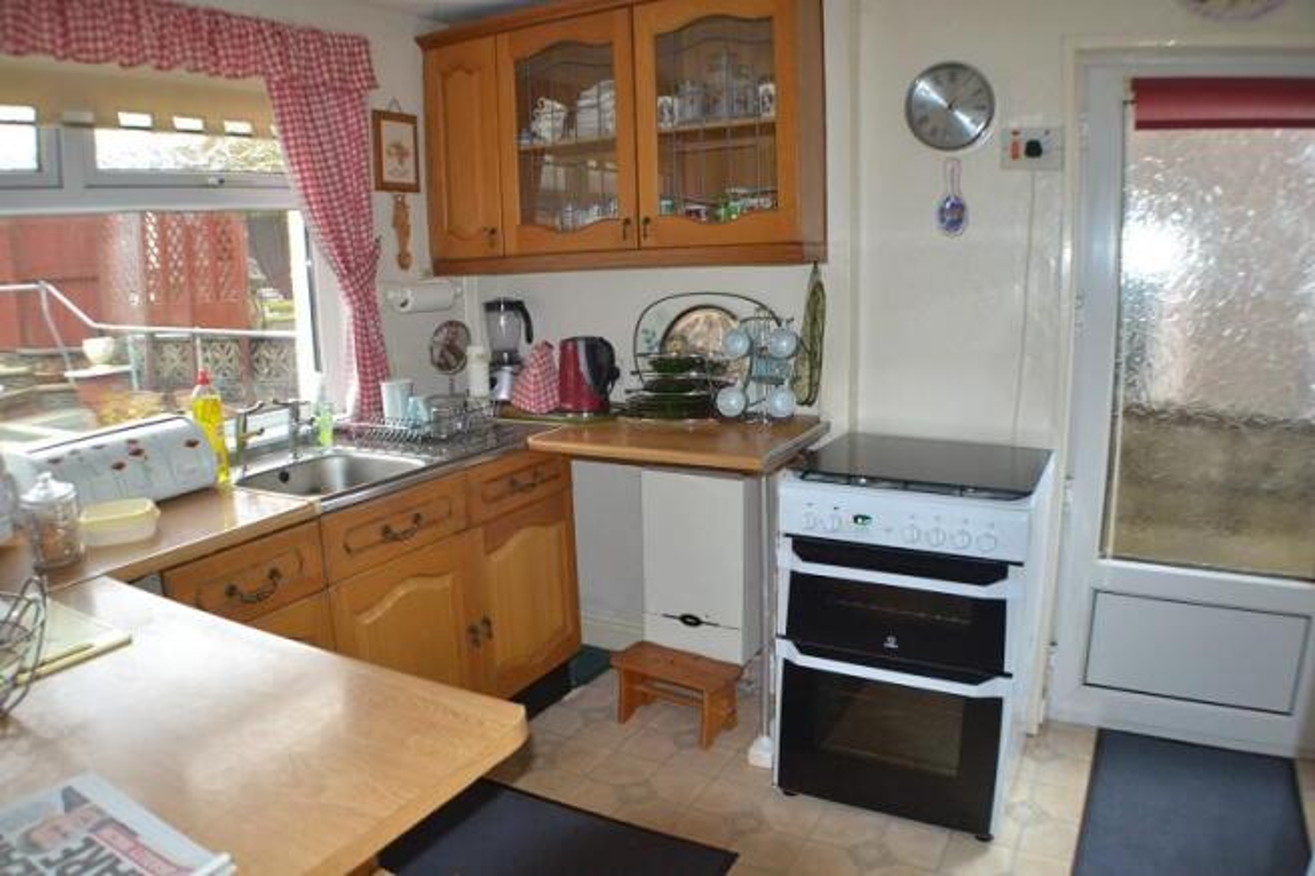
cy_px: 438
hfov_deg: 57.2
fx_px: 1205
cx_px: 658
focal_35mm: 33
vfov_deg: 39.9
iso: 800
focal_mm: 22
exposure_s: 1/60
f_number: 3.8
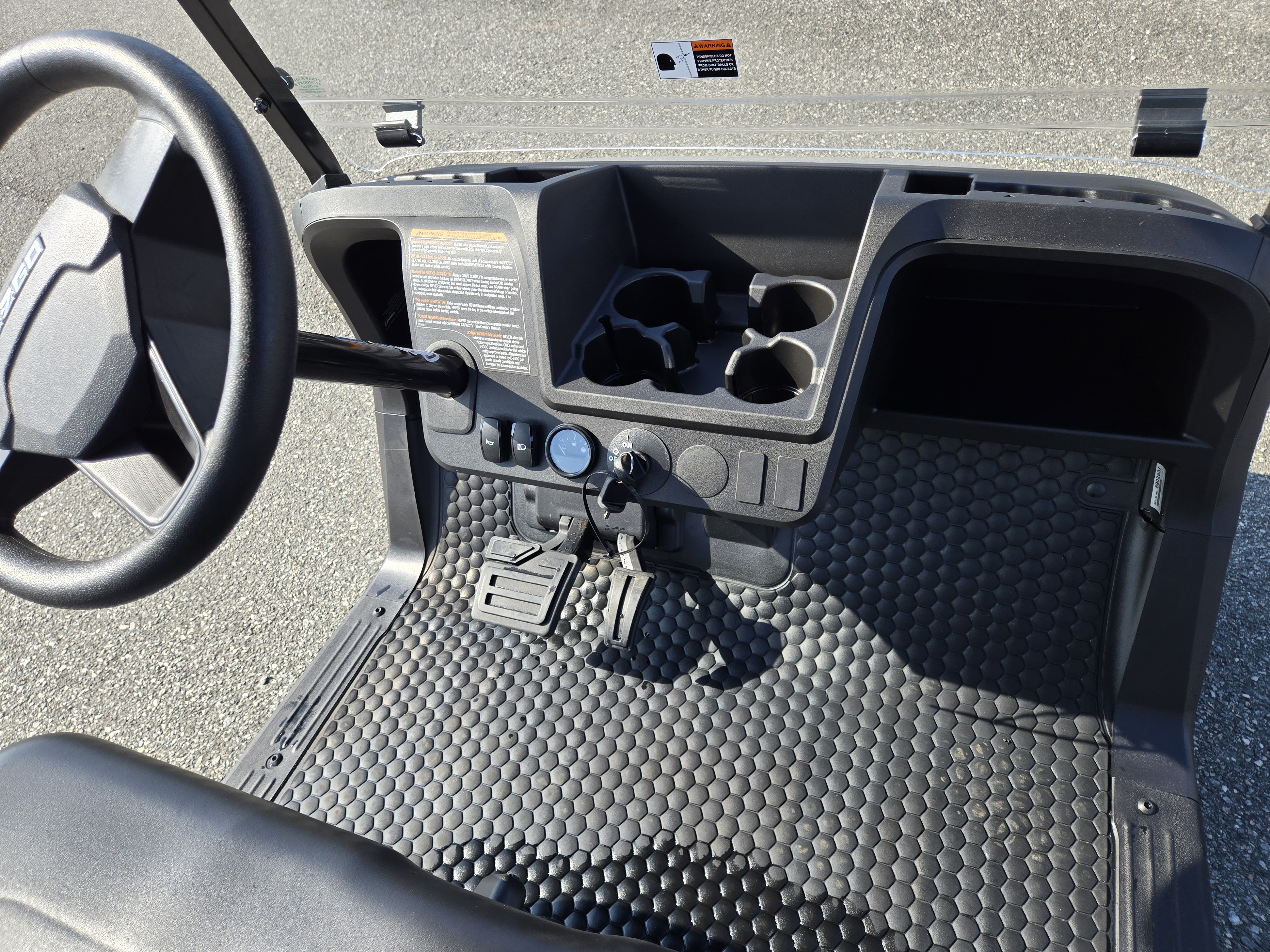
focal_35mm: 23
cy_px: 476
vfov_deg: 58.9
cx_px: 635
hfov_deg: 73.9
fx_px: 844
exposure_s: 1/391
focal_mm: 5.4
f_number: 1.8
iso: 25
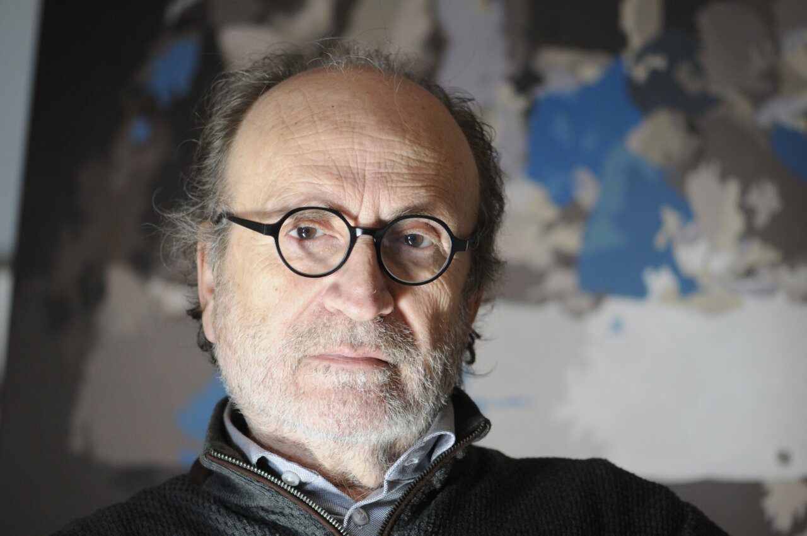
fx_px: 3526
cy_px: 268
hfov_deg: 13.1
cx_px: 404
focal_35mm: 158
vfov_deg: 8.7
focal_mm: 105
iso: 640
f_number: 2.8
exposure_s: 1/320
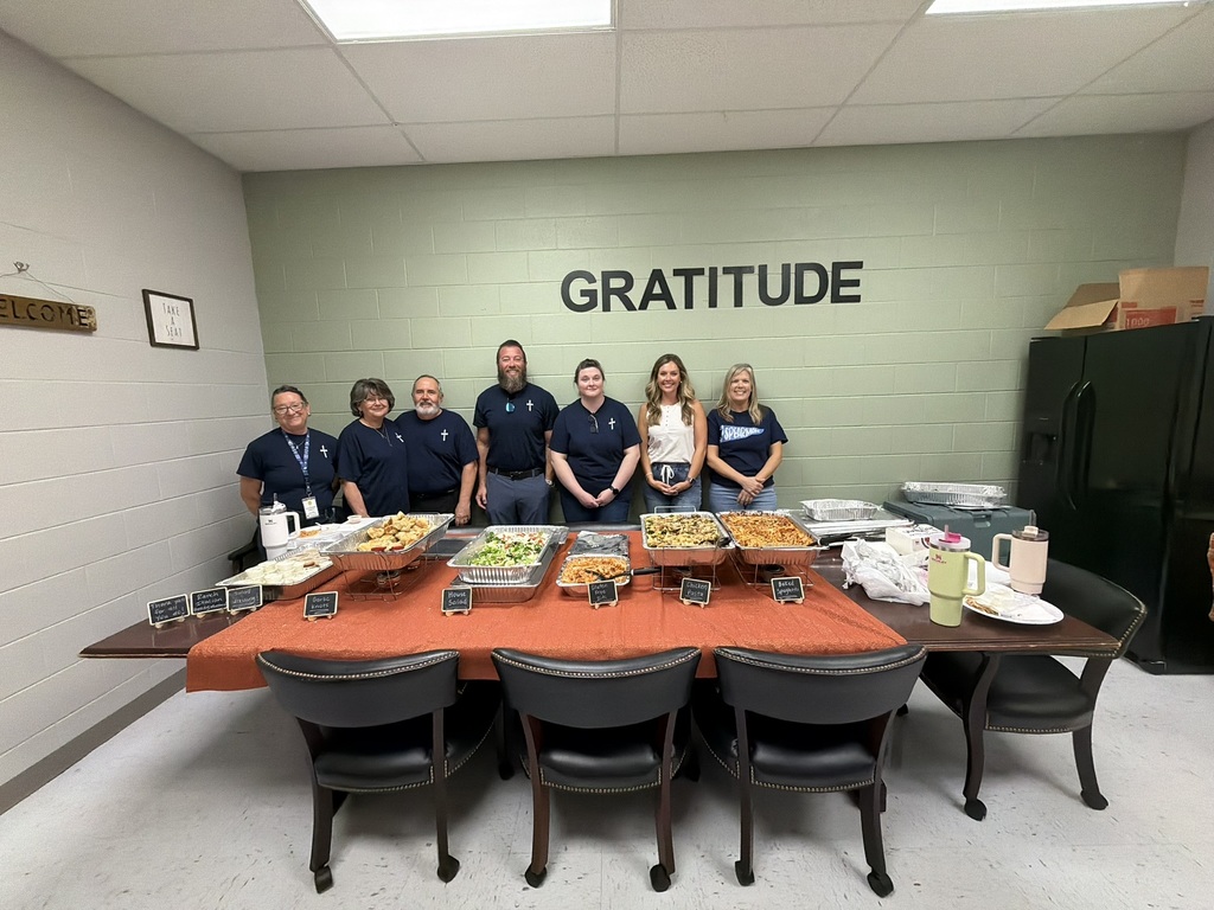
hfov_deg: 102.1
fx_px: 491
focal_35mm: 14
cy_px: 455
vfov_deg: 85.7
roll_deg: +2.1
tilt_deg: -8.2
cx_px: 607
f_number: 2.2
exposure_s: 1/120
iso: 500
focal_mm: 2.22
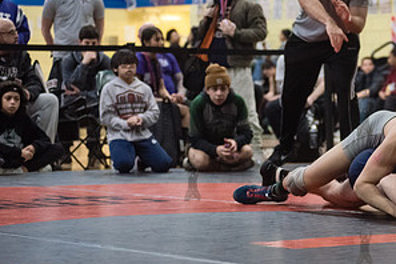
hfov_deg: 13.0
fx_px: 1716
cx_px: 364
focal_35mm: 156
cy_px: 113
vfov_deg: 8.8
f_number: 3.5
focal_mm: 80
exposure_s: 1/500
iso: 8000
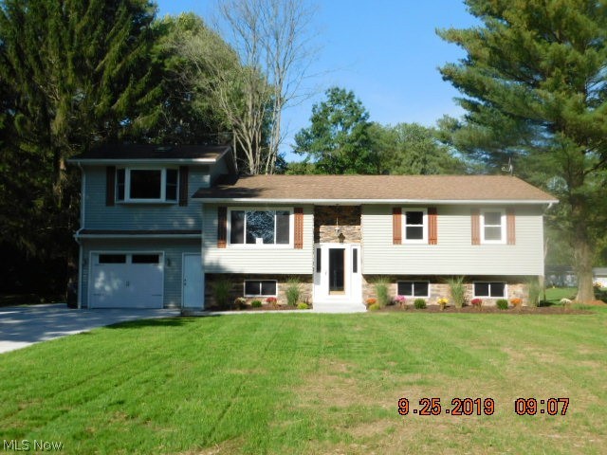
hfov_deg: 51.4
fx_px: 631
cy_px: 228
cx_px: 304
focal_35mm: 36
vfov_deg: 39.7
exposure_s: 1/1000
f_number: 3.5
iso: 125
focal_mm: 6.3
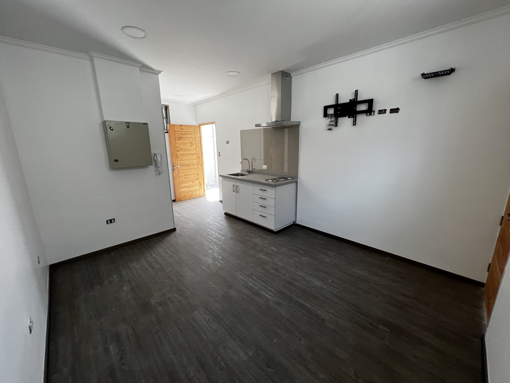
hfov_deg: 106.2
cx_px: 255
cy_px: 192
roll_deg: +0.4
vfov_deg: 89.9
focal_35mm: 13
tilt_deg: -13.6
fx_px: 192
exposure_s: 1/122
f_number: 1.8
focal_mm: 1.57
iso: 100
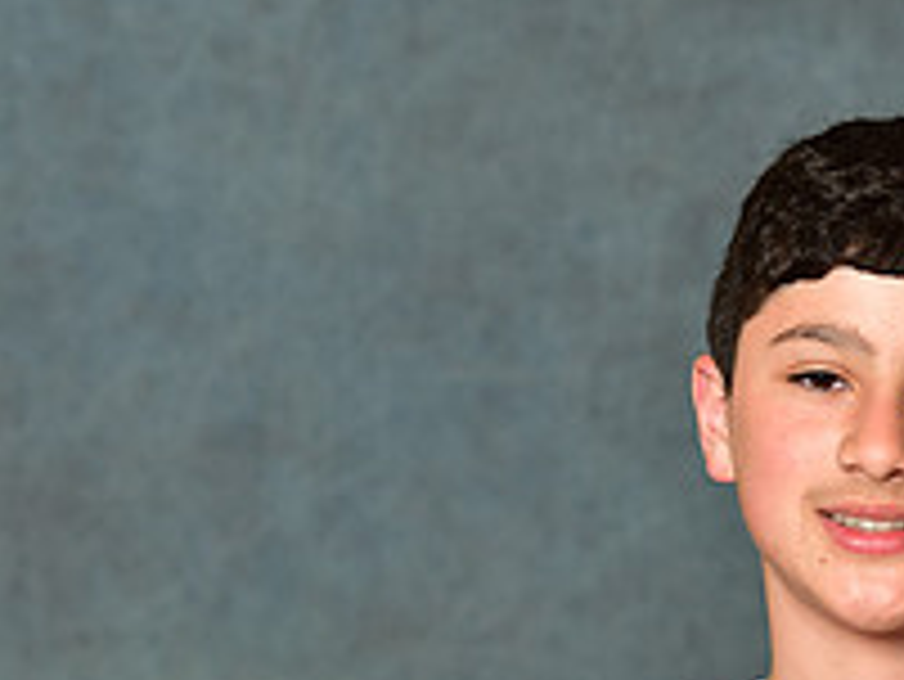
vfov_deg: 4.8
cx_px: 794
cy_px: 973
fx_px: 7970
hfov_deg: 6.5
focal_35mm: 305
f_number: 4.5
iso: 320
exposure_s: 1/200
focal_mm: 110
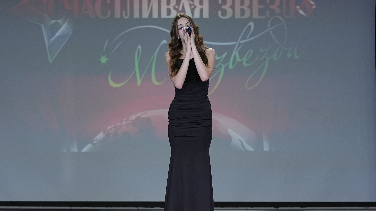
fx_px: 2214
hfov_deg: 9.7
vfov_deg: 5.5
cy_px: 116
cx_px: 172
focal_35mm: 222
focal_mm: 118
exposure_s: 1/250
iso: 1250
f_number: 2.8
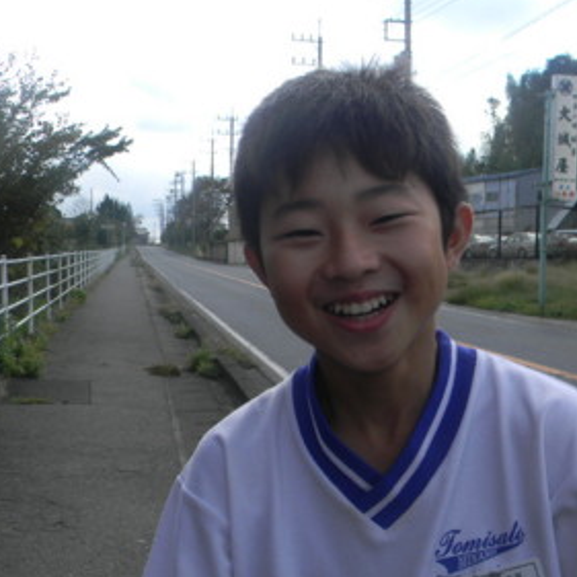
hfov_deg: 33.3
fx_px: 962
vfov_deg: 33.3
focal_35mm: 51
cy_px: 335
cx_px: 351
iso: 80
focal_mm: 6.4
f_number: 3.7
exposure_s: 1/654
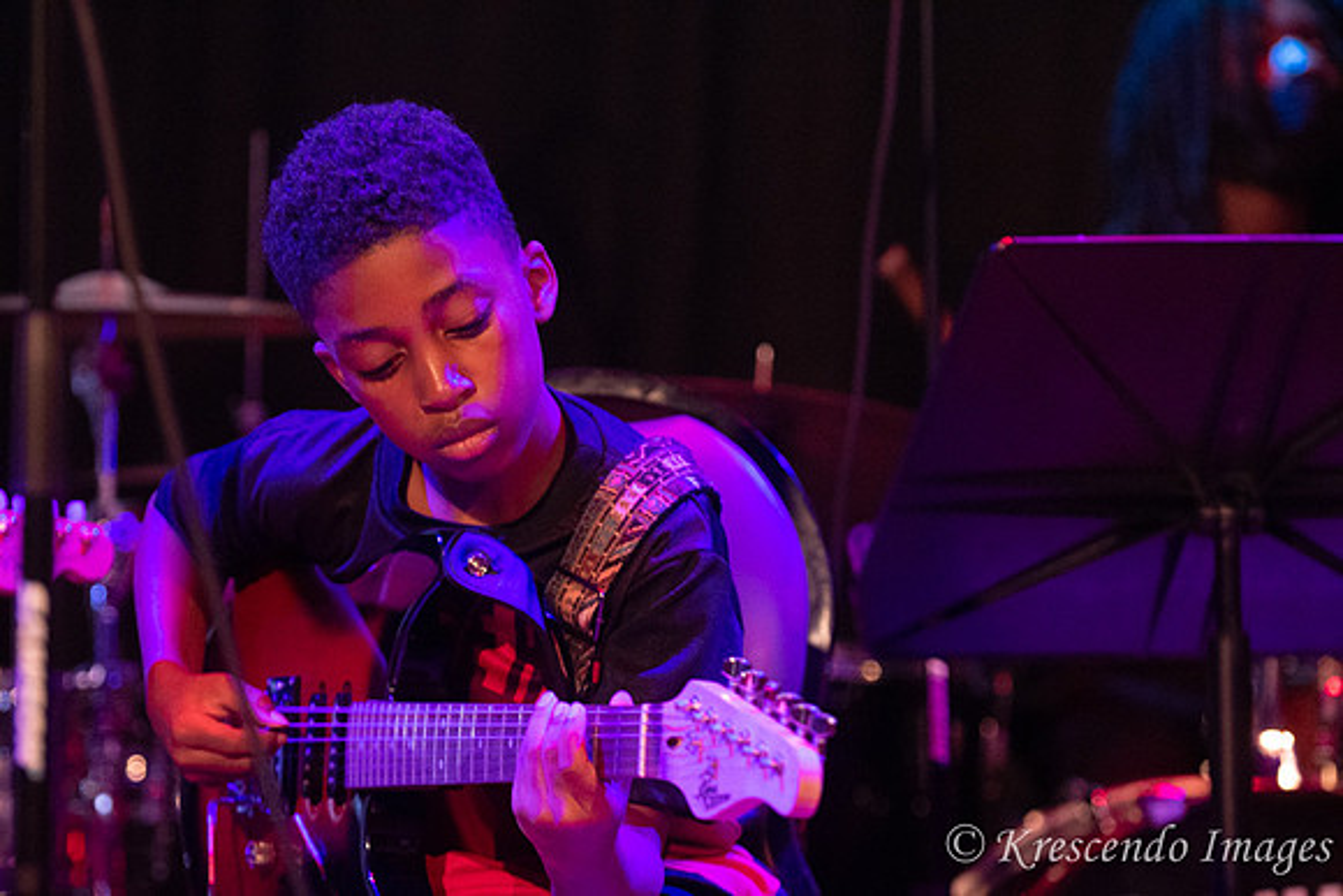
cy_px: 448
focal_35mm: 195
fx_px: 7276
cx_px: 672
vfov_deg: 7.0
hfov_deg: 10.5
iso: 3200
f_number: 2.8
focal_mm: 130
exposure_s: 1/160
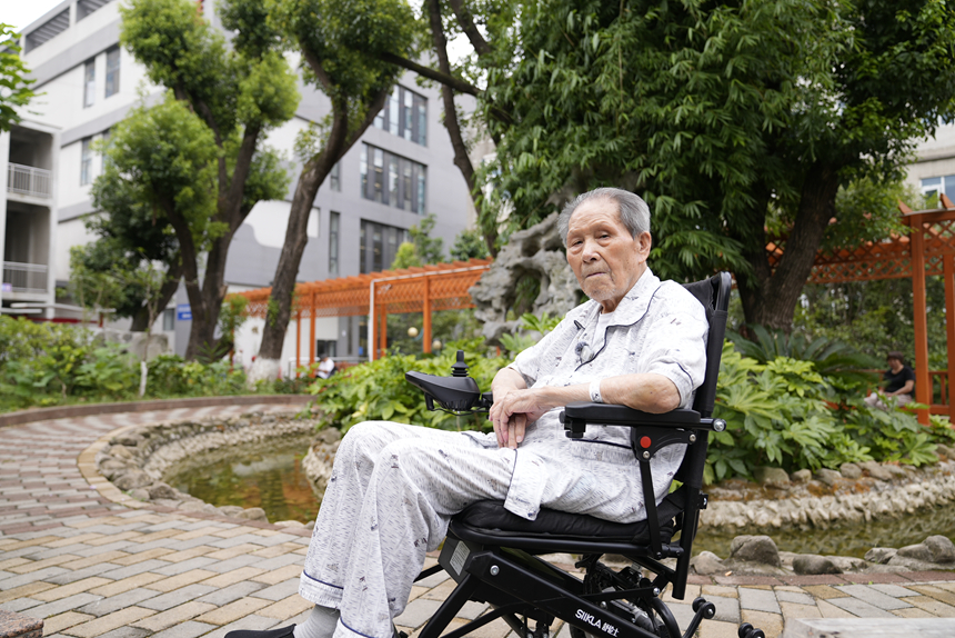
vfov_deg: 53.2
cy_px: 319
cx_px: 478
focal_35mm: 24
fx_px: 637
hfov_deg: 73.7
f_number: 2.8
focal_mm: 24
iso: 125
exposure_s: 1/400
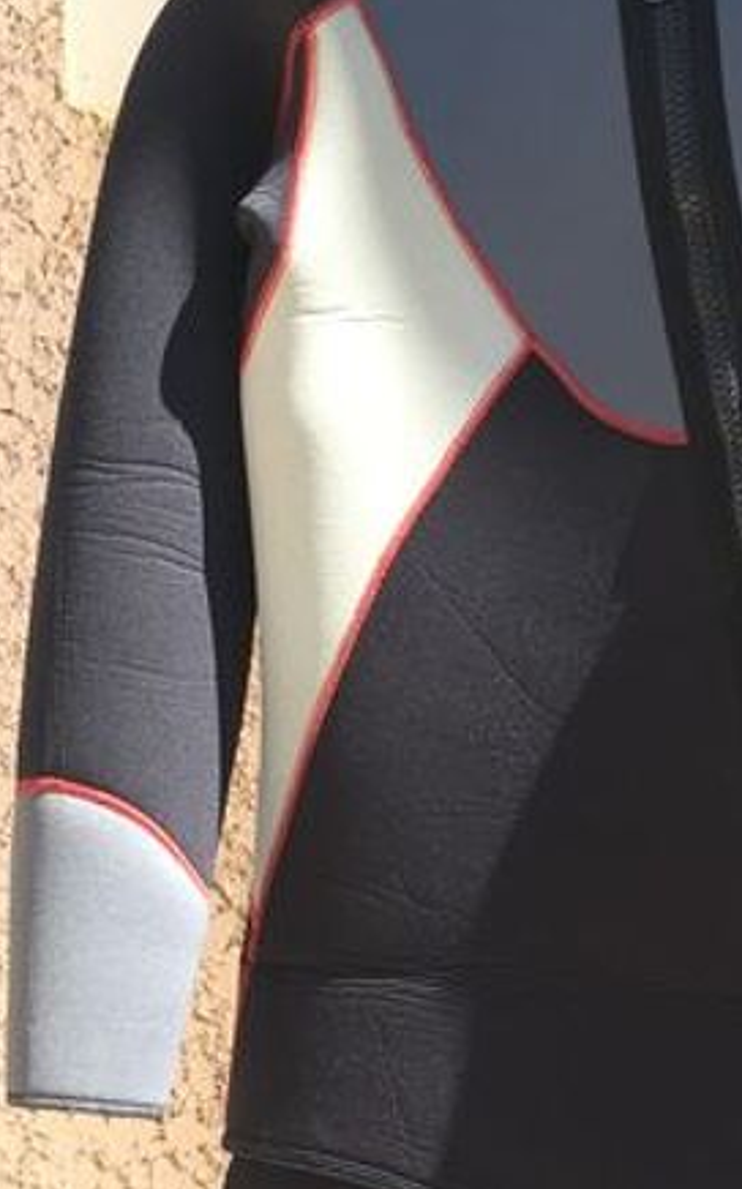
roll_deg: +1.0
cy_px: 1103
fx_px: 3045
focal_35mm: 94
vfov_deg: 21.5
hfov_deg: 13.7
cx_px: 720
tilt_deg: -16.4
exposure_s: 1/210
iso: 25
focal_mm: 4.15
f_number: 2.2
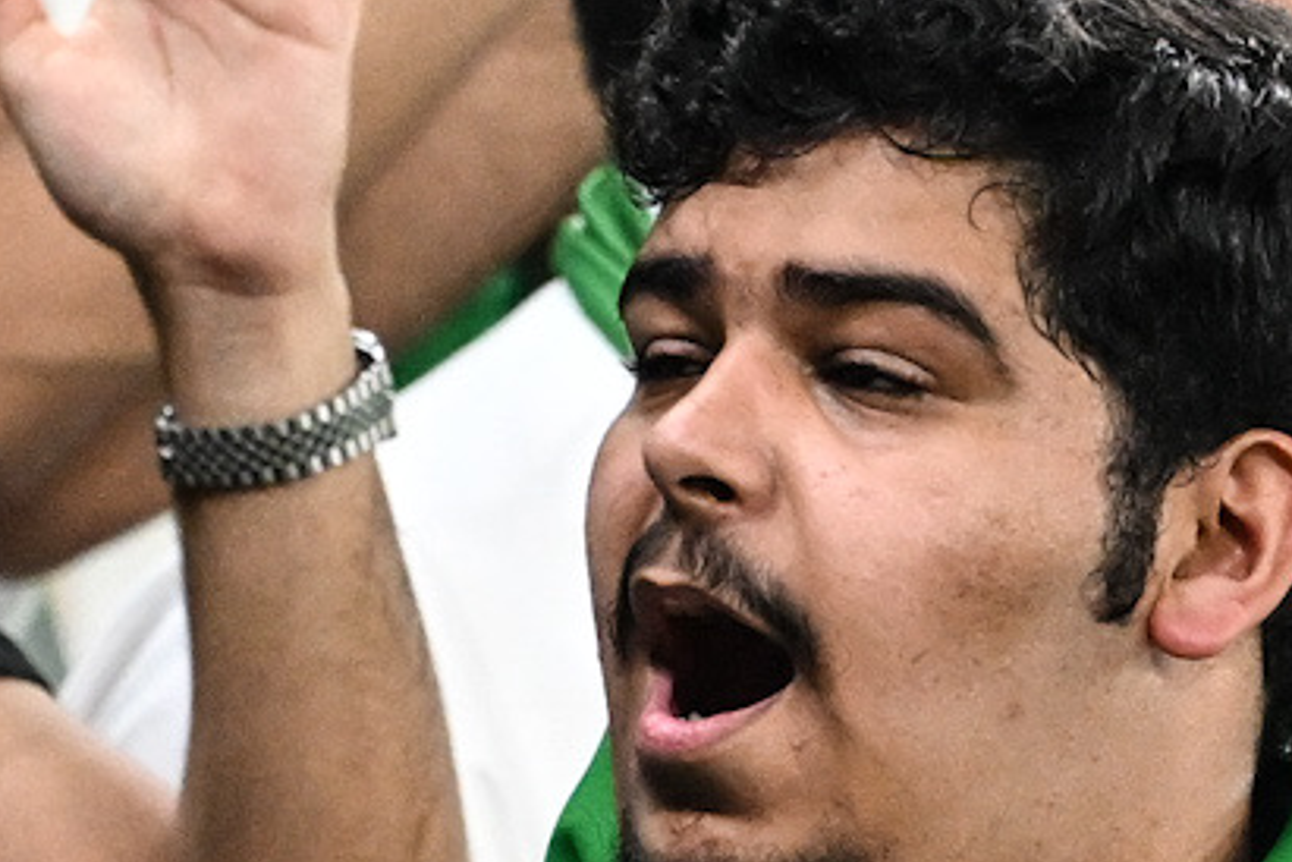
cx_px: 1877
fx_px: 71485
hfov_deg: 1.0
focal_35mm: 1992
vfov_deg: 0.7
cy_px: 1982
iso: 1600
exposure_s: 1/1000
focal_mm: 400
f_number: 2.8
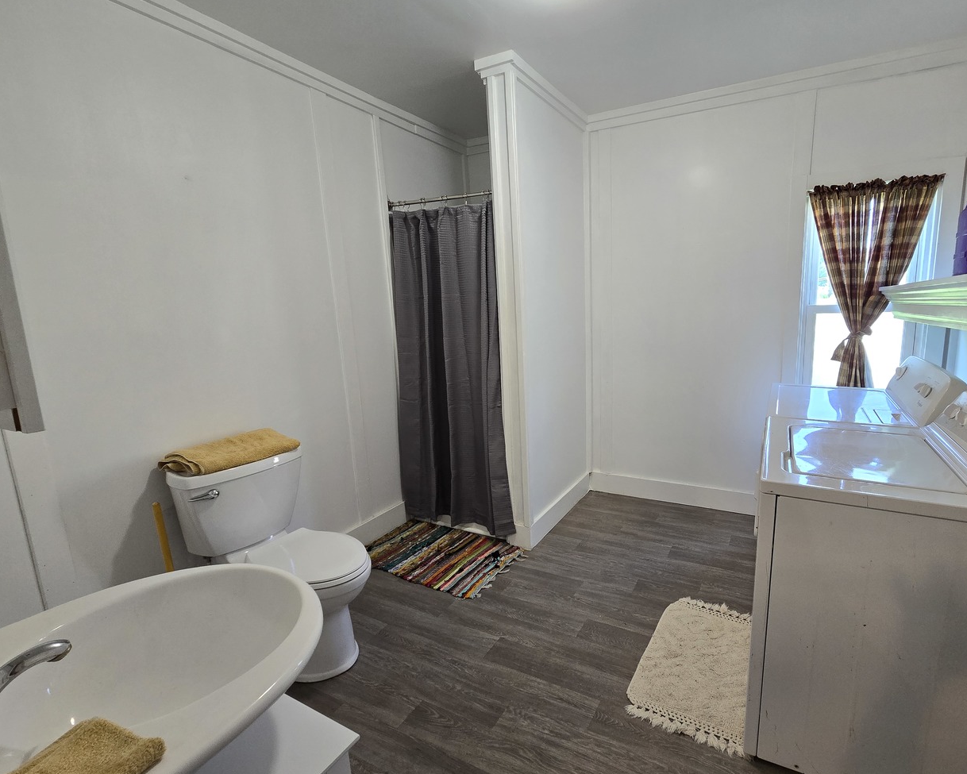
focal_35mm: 15
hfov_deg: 95.8
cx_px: 568
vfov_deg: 84.0
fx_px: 429
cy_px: 398
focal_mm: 2.2
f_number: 2.2
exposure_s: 1/60
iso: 160
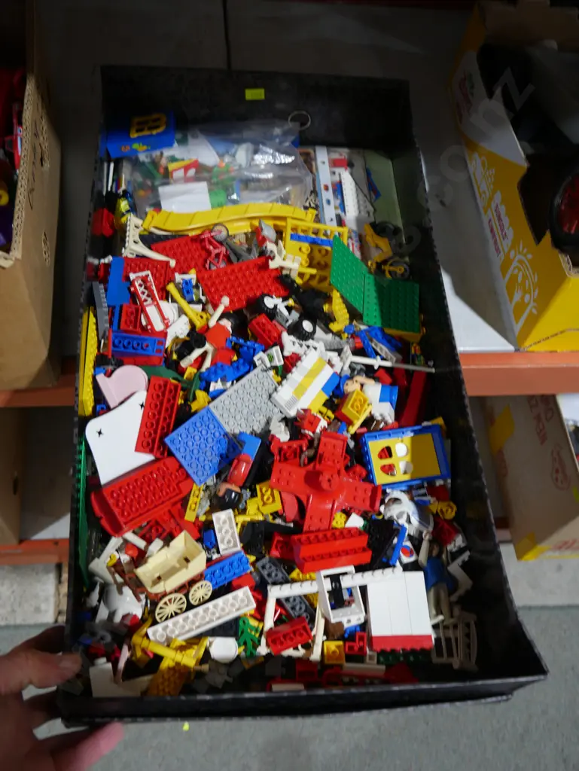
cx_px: 290
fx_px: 758
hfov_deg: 41.8
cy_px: 386
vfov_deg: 53.9
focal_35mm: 34
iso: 400
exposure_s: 1/60
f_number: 4
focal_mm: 17
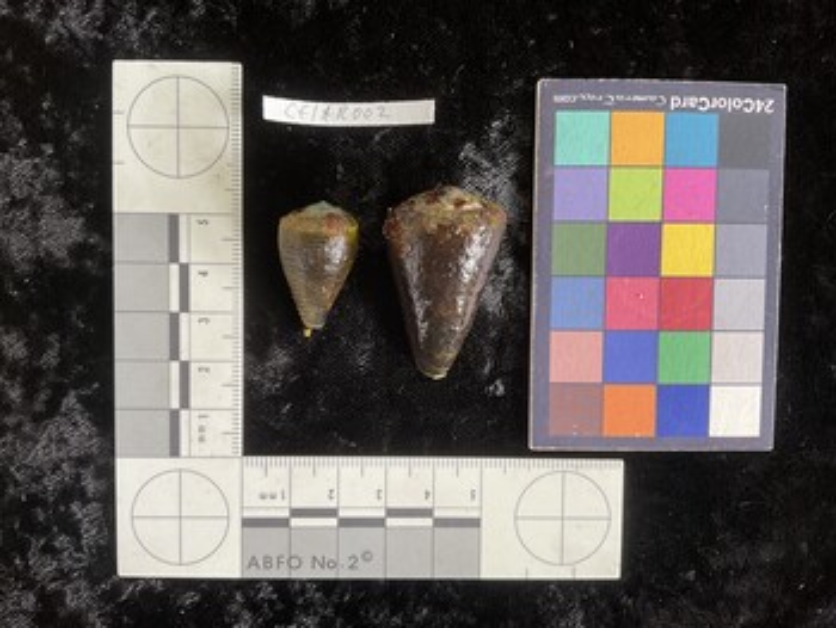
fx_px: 701
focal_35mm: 29
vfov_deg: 48.3
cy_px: 314
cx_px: 418
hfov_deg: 61.6
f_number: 1.8
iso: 32
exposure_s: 1/60
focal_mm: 3
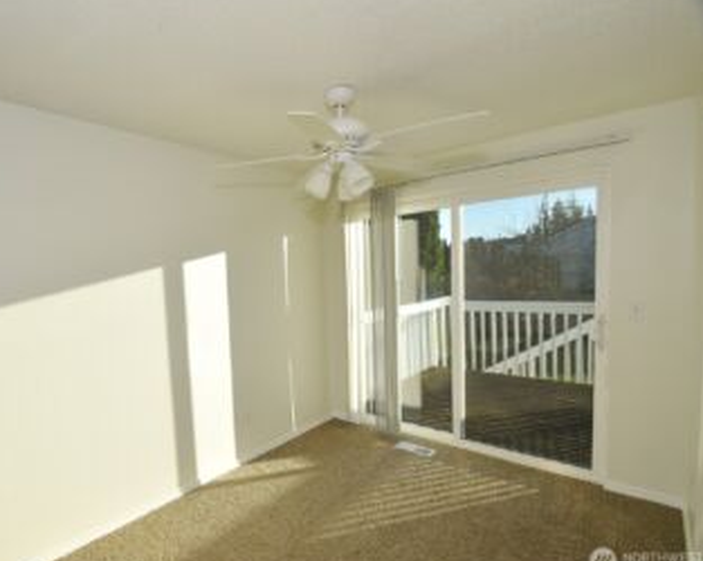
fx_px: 374
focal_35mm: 18
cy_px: 282
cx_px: 270
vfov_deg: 73.7
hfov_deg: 85.0
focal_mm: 10
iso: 180
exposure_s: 1/200
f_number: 5
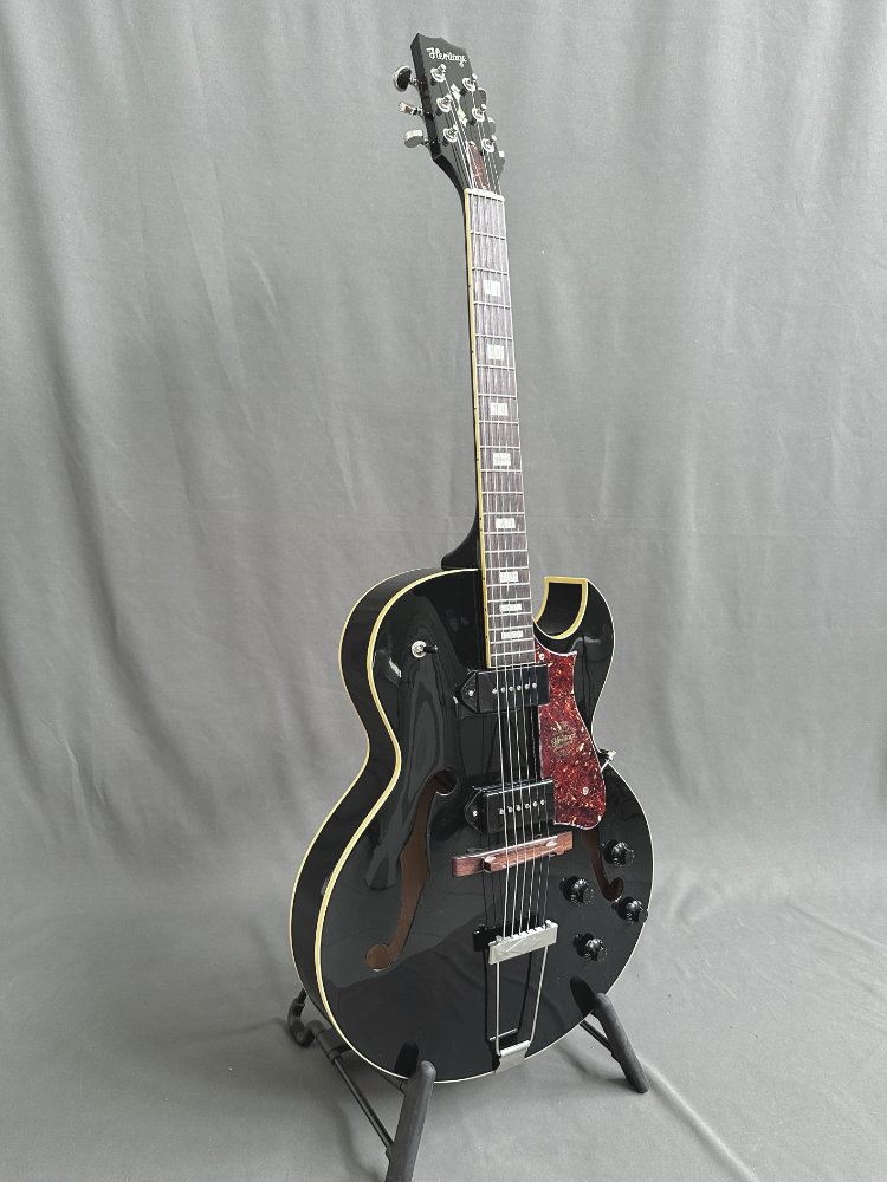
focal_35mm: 24
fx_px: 820
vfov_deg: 71.6
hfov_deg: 56.8
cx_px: 444
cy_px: 591
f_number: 1.8
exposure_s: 1/60
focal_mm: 6.9
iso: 250
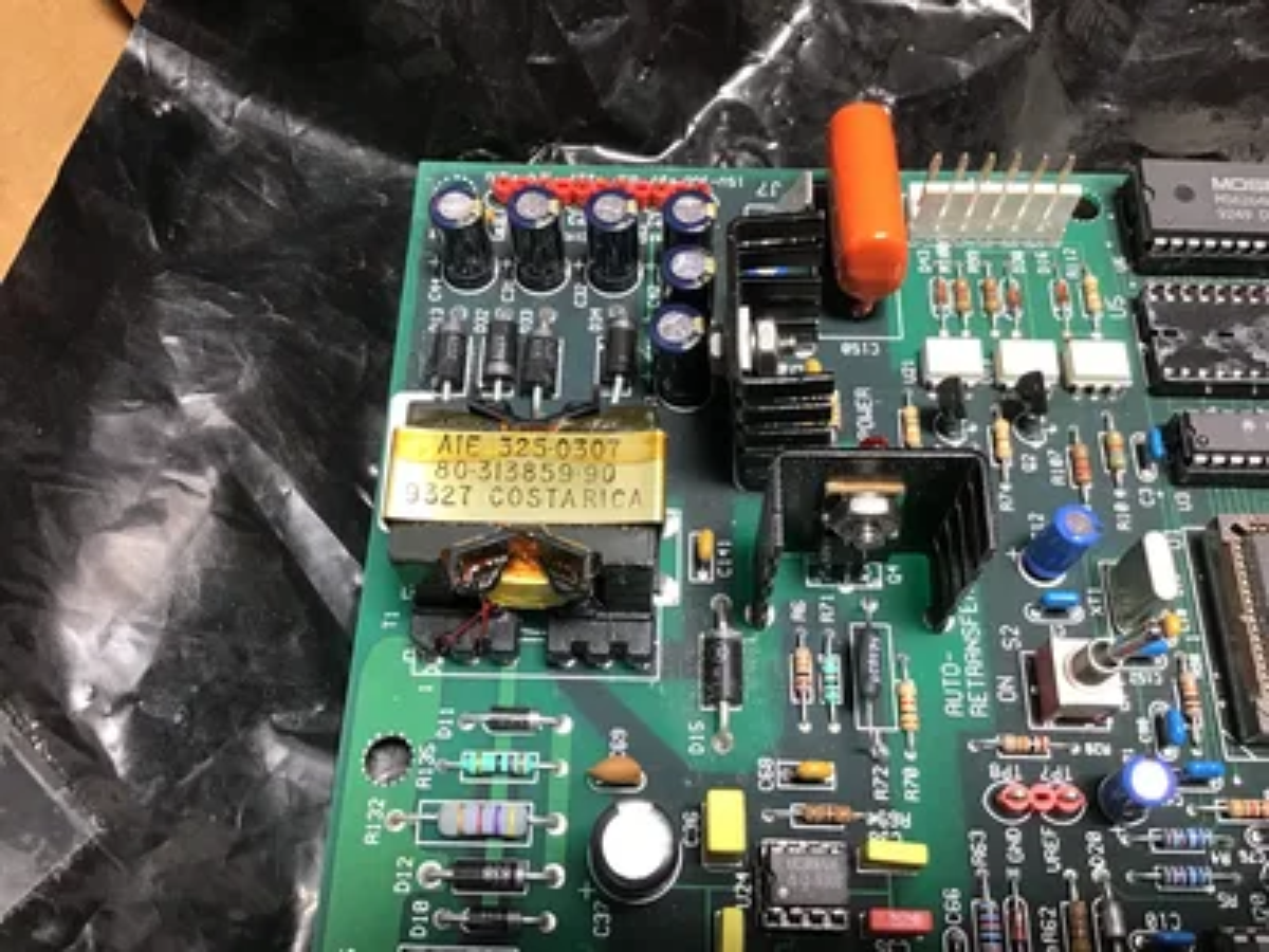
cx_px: 634
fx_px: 1136
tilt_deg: -59.1
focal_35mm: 31
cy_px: 476
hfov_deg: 58.4
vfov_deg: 45.4
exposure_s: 1/30
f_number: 2.4
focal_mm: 3.3
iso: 25
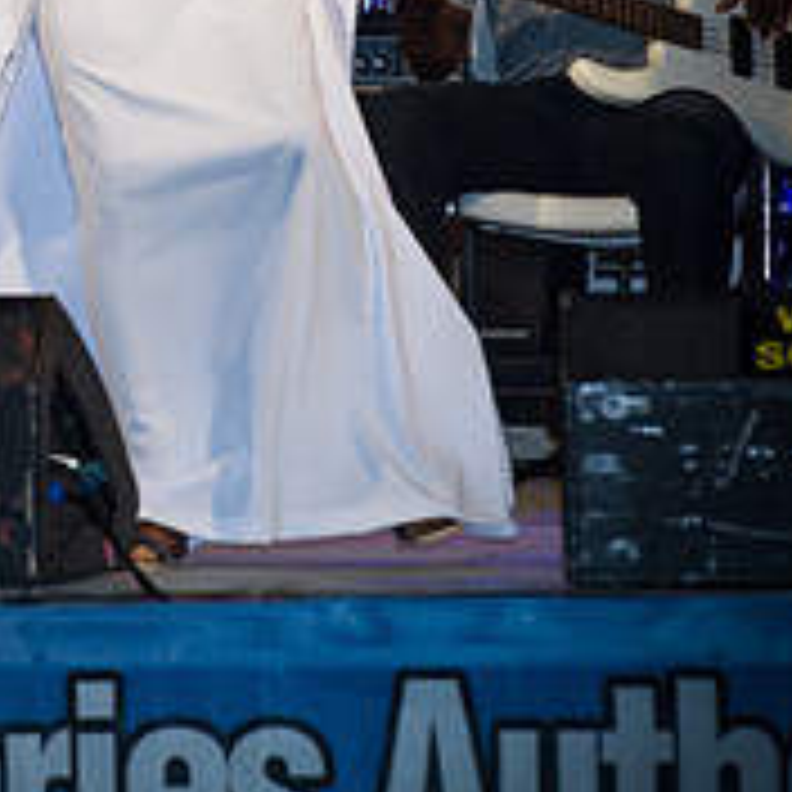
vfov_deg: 4.0
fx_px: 11208
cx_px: 128
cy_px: 90
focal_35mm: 433
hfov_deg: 4.0
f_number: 5.6
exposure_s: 1/160
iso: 1600
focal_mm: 200
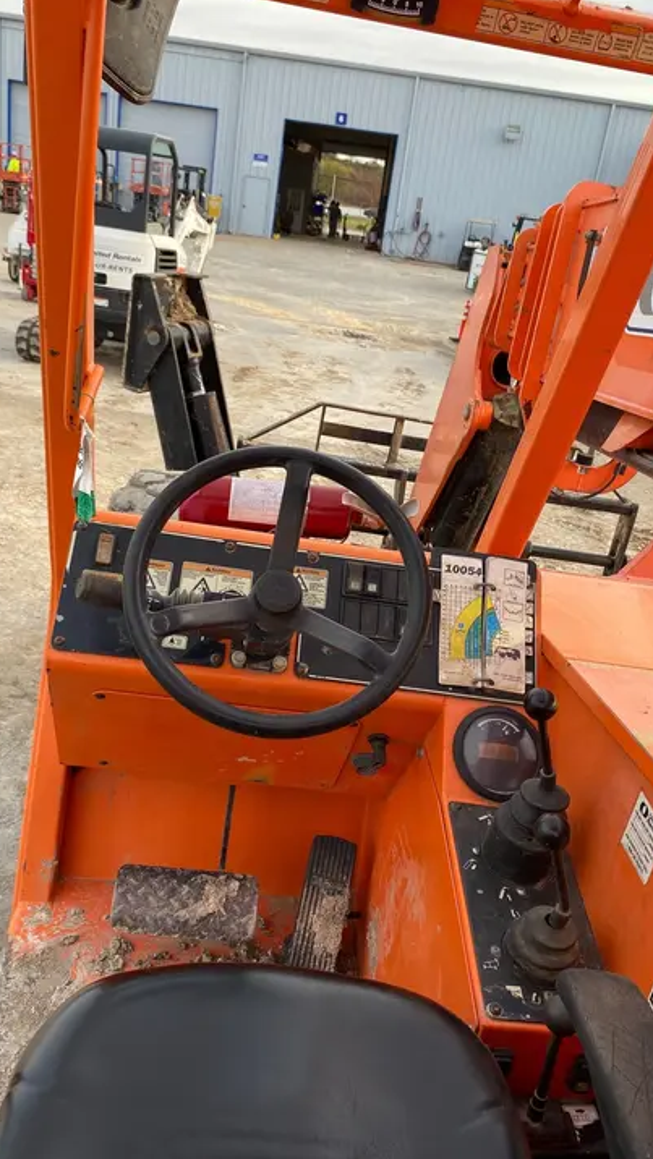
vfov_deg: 66.1
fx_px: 892
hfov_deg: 40.2
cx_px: 318
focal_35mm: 29
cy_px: 588
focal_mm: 4.25
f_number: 1.8
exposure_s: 1/352
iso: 32
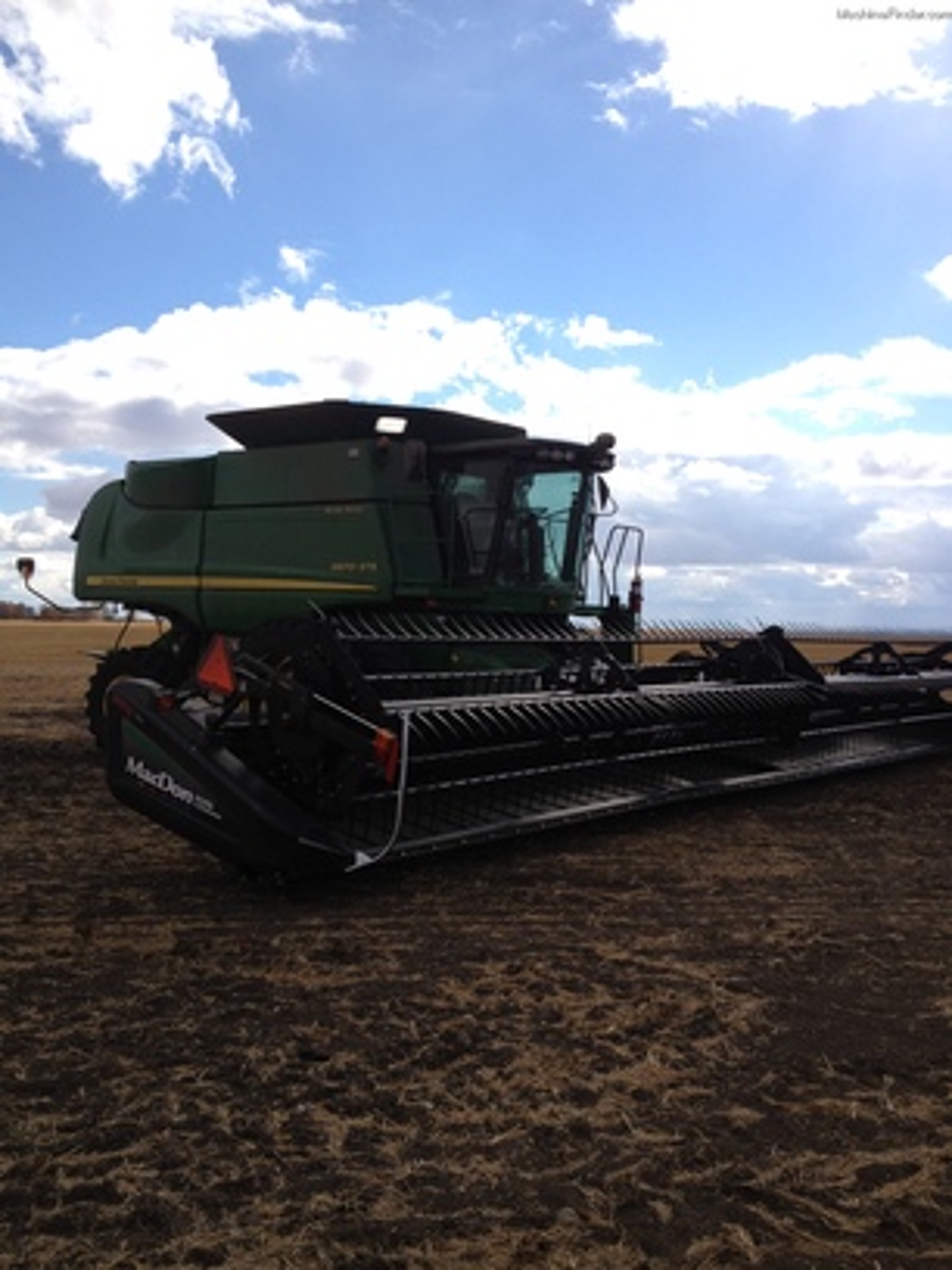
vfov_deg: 52.6
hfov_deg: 40.7
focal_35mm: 35
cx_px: 476
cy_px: 635
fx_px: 1283
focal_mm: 4.28
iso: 64
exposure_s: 1/2123
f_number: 2.4
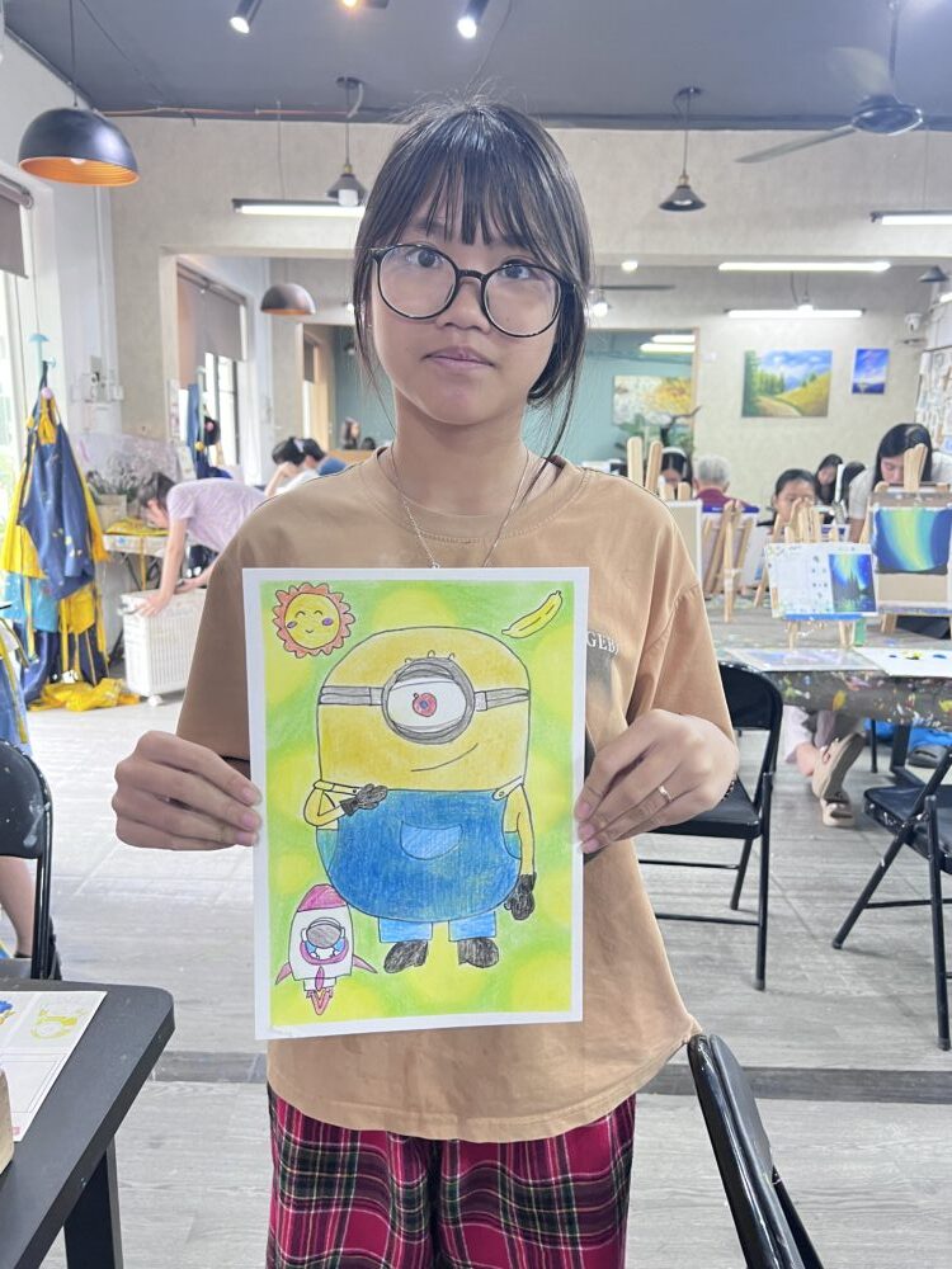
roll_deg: -1.0
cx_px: 476
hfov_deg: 53.1
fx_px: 953
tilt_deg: -12.1
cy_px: 634
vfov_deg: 67.3
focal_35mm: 26
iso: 160
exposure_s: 1/60
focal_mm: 5.7
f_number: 1.5
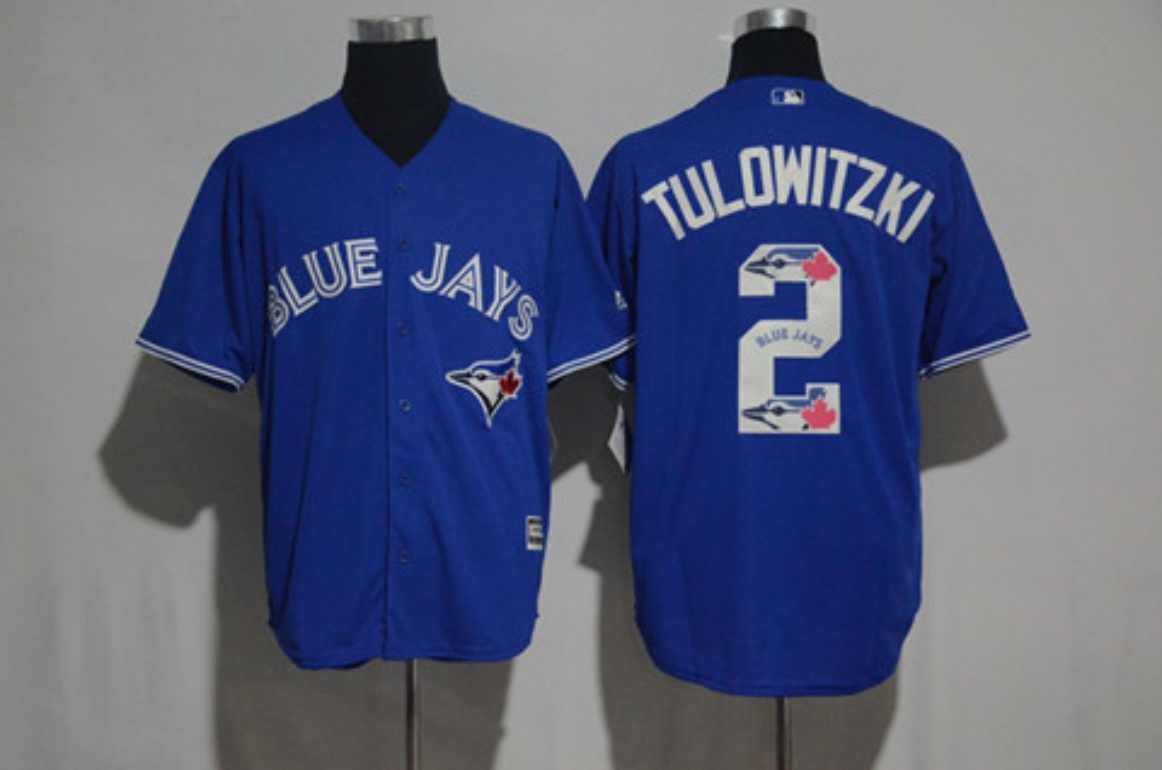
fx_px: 2416
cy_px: 374
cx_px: 574
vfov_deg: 18.1
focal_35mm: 75
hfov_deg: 27.0
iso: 4000
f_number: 4.5
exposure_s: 1/60
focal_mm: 48
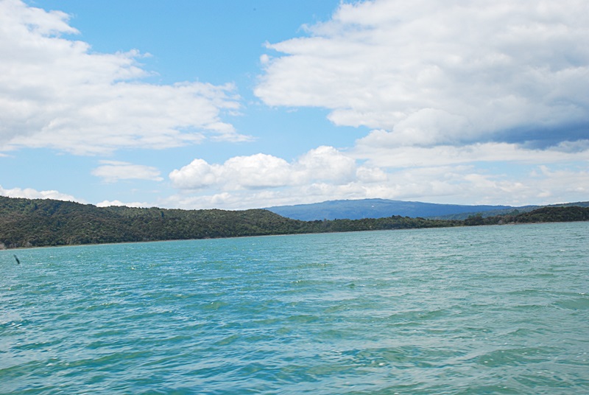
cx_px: 294
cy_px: 198
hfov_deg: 41.1
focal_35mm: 48
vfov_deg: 28.2
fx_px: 786
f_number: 29
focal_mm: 32
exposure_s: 1/60
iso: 200
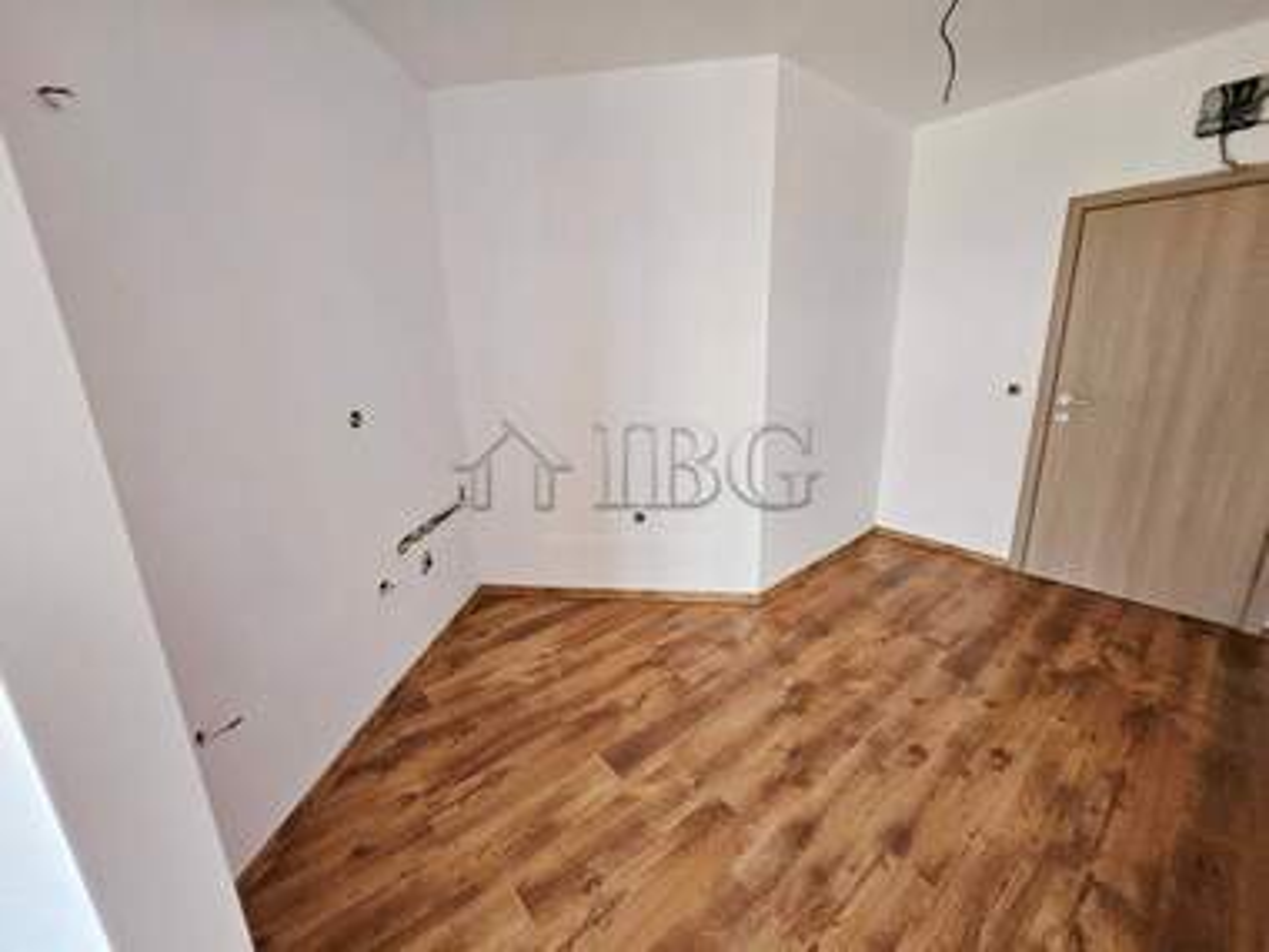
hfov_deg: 106.2
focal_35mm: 13
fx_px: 477
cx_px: 634
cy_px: 476
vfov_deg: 89.9
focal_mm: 1.7
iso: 64
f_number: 2.2
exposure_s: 1/50
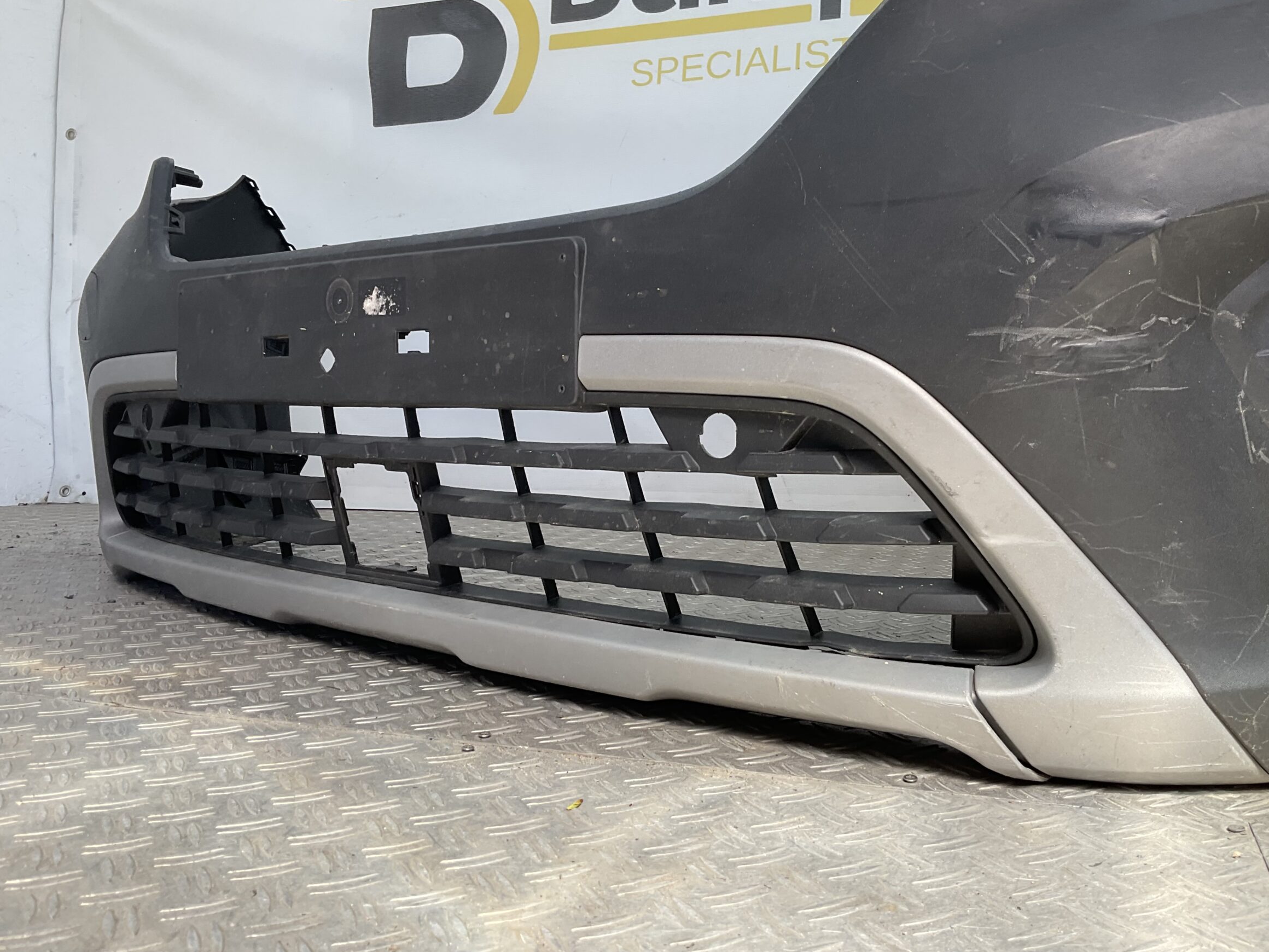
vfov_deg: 44.1
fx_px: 1173
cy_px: 428
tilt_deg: -2.7
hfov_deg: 56.8
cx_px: 665
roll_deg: -0.3
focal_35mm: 32
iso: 16
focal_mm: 3
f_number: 1.8
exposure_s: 1/167
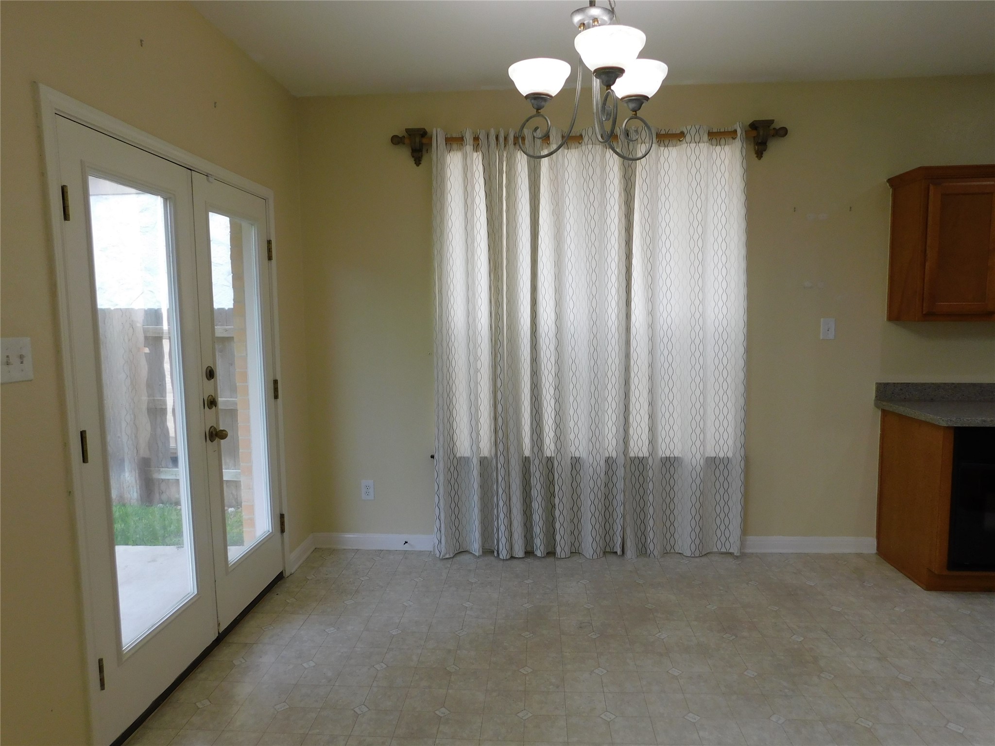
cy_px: 373
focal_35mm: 23
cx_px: 498
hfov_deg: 73.9
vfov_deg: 58.9
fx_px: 661
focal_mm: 4
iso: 125
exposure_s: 1/60
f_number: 3
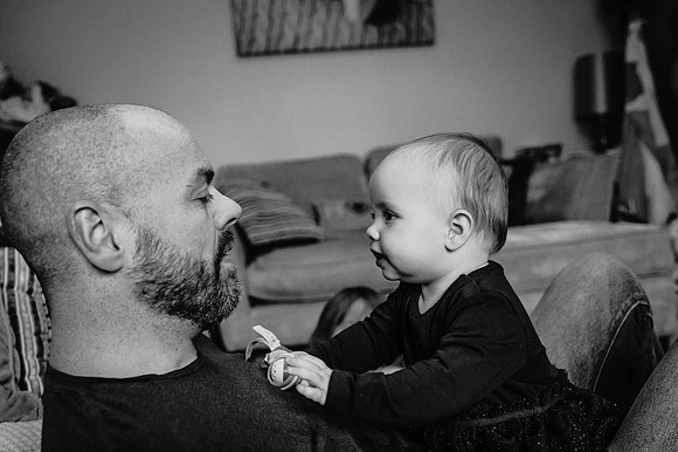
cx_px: 339
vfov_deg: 37.8
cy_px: 226
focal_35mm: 35
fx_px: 659
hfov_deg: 54.5
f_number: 3.5
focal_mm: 35
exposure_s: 1/160
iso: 1250
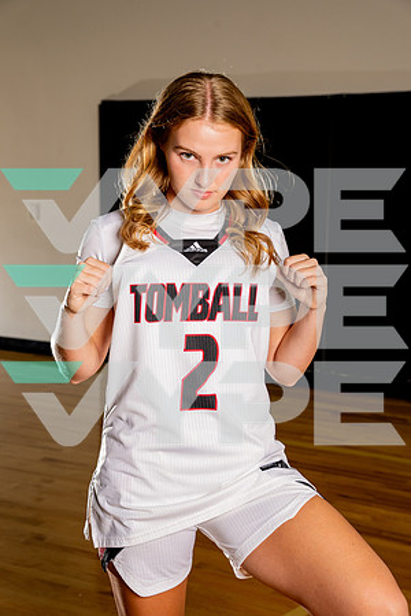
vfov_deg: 34.5
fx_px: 991
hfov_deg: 23.4
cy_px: 308
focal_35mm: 58
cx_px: 206
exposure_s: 1/200
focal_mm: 57.9
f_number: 7.1
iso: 640
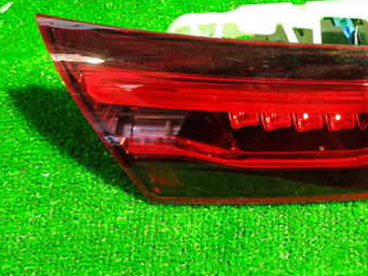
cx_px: 328
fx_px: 691
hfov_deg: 28.7
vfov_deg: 22.5
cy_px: 94
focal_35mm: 65
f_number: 2.5
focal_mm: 6.37
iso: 800
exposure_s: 1/30
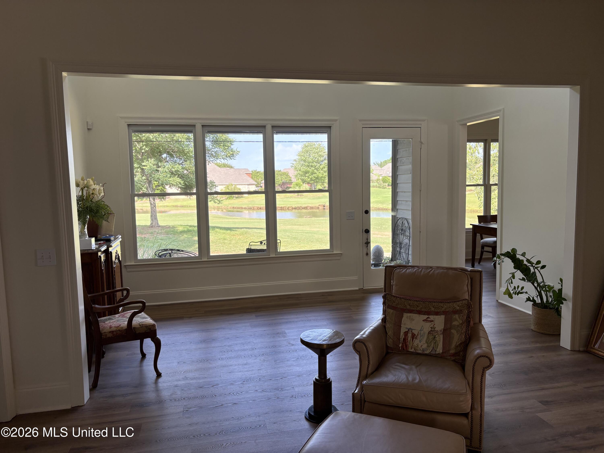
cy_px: 226
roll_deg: +1.9
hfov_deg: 67.3
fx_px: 454
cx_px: 302
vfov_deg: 53.1
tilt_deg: -5.5
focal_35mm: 26
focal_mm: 5.96
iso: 80
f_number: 1.6
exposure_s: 1/140
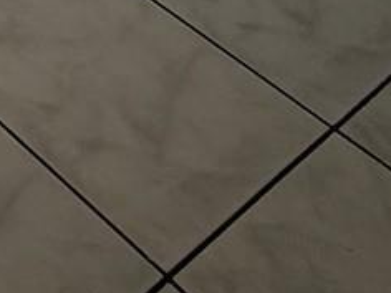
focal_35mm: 95
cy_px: -667
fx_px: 1073
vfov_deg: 10.0
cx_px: -510
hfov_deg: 14.6
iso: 64
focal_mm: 2.22
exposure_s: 1/120
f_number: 2.2
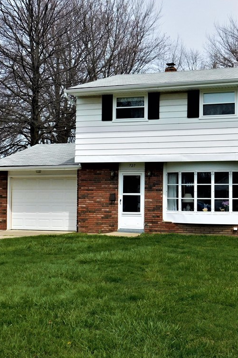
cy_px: 177
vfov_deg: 38.9
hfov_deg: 26.3
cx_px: 156
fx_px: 506
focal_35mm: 51
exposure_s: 1/500
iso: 125
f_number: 7
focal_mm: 6.3
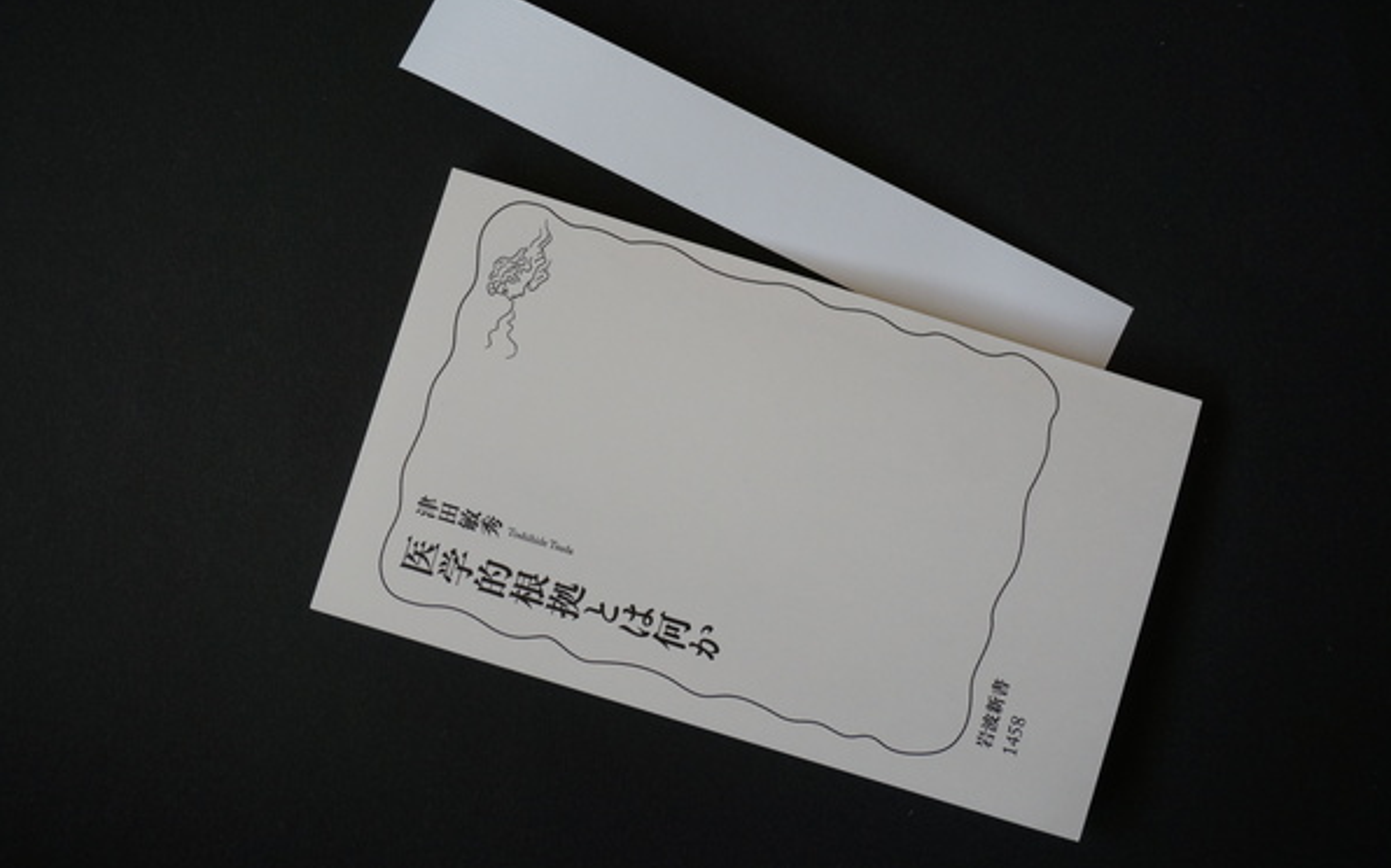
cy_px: 416
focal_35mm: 40
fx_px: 1516
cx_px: 696
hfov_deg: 49.3
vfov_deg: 32.0
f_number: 4.5
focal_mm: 26
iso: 400
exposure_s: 1/60
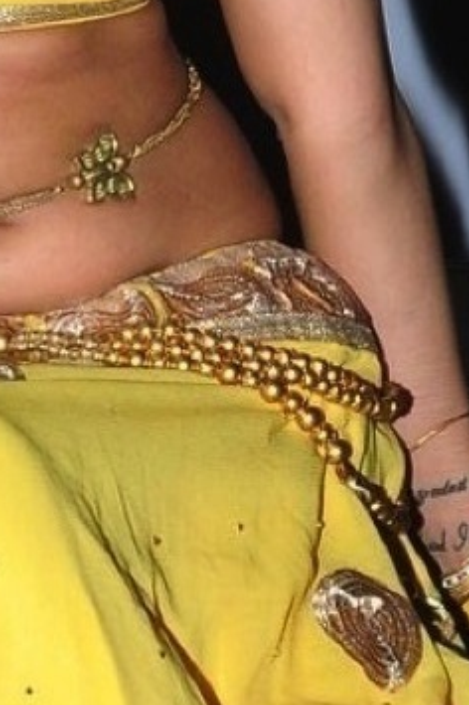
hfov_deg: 5.6
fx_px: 4777
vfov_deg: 8.4
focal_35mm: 244
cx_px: 54
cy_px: 453
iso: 500
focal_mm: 32
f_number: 13
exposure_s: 1/125
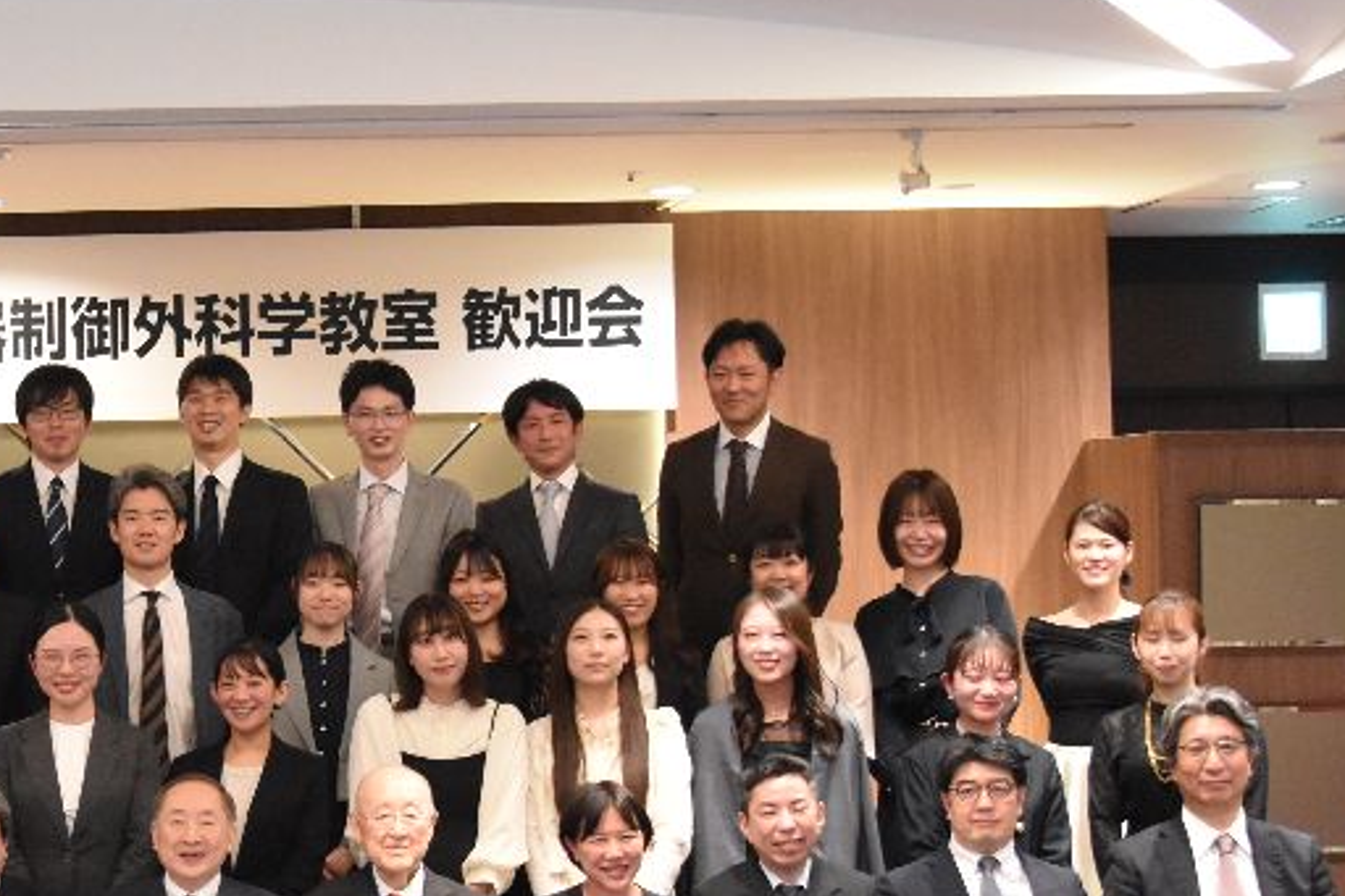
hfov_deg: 22.1
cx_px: 134
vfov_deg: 15.1
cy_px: 619
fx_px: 3361
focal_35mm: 90
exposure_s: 1/60
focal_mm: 24
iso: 3600
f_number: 4
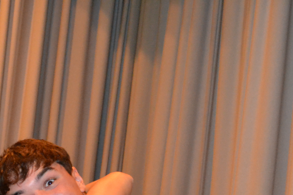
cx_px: 58
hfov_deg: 22.6
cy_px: 239
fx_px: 724
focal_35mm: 89
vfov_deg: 14.8
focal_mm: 24
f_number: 4
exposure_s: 1/60
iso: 3200
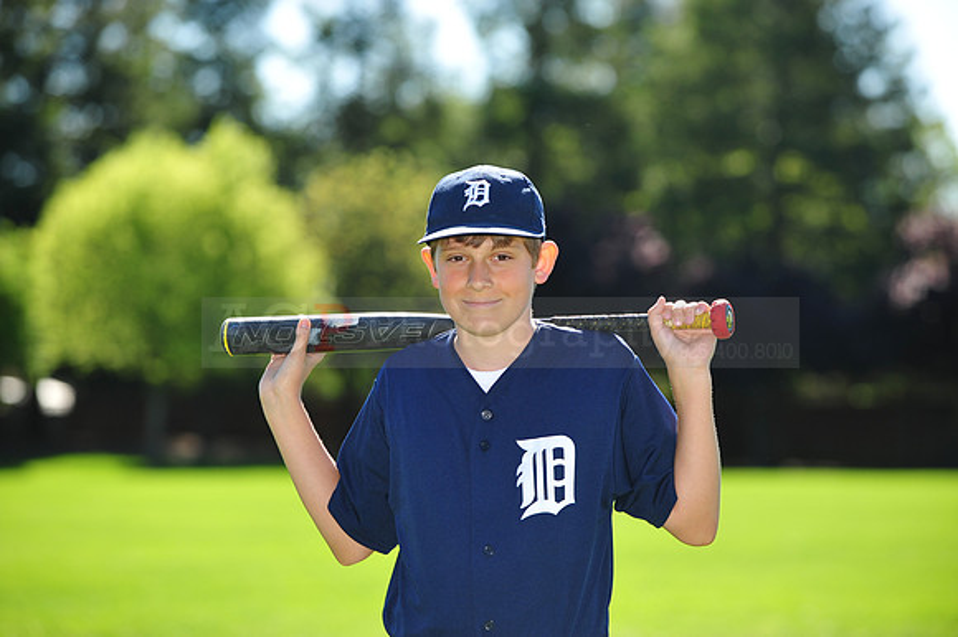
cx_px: 479
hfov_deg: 12.5
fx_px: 4388
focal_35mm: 165
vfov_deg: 8.3
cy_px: 318
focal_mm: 165
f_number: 5
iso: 320
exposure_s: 1/800
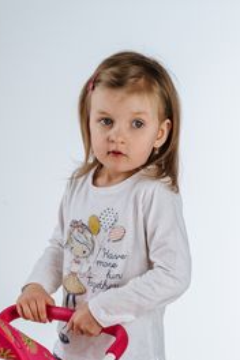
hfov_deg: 7.1
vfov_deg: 10.5
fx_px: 1930
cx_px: -10
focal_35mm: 193
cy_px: 408
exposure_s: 1/125
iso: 50
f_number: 6.3
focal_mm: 85
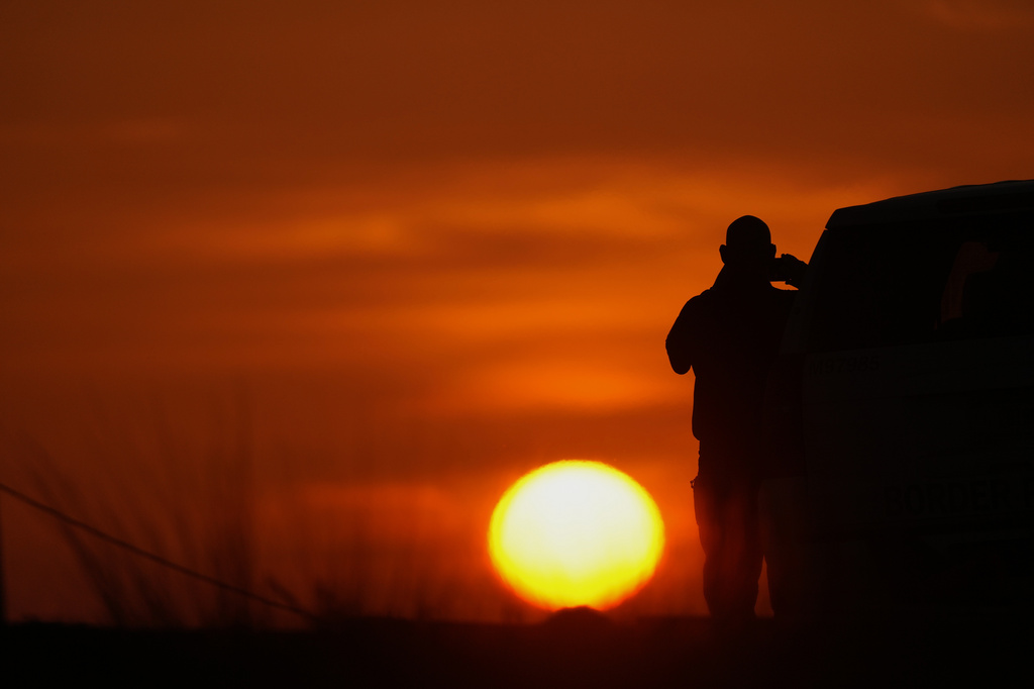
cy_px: 344
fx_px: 17227
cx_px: 517
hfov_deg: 3.4
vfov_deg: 2.3
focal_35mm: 600
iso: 320
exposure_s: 1/5000
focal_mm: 600
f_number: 6.3
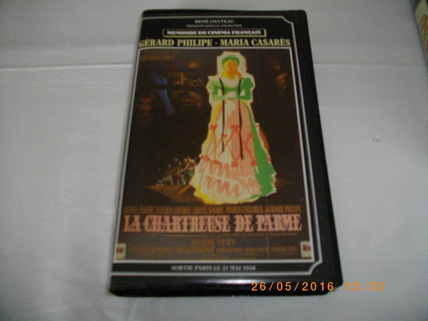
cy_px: 160
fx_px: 396
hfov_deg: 56.8
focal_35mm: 32
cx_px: 214
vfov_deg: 44.2
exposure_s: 1/50
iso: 200
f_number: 2.9
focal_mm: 5.7
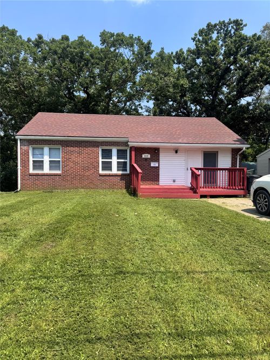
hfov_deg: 56.8
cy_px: 180
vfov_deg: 71.6
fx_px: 250
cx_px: 135
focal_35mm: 24
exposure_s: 1/2833
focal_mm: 6.76
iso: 80
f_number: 1.78
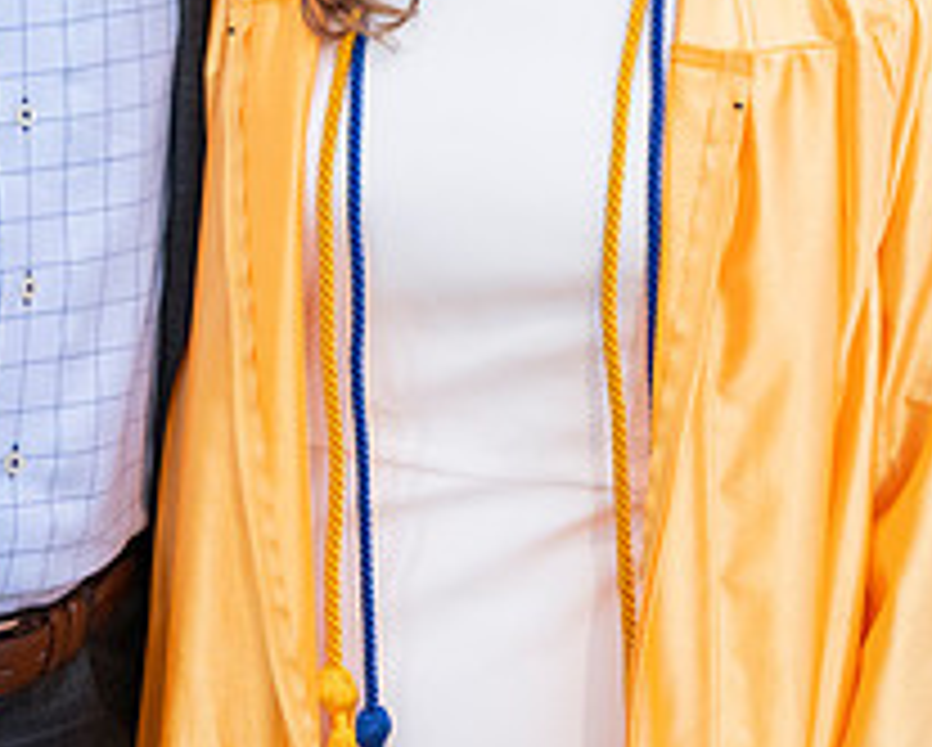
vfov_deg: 11.3
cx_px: 442
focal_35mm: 133
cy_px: -254
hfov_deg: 14.5
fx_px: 3672
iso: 2000
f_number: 4
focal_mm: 40
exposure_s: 1/50
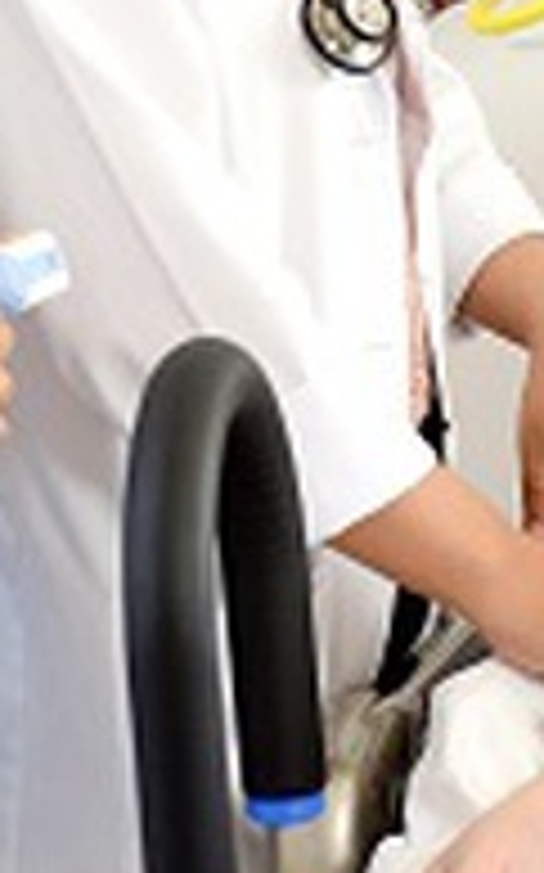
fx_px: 5464
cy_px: 32
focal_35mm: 230
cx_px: 692
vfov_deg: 9.1
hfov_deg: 5.7
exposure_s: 1/200
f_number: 3.5
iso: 400
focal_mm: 60
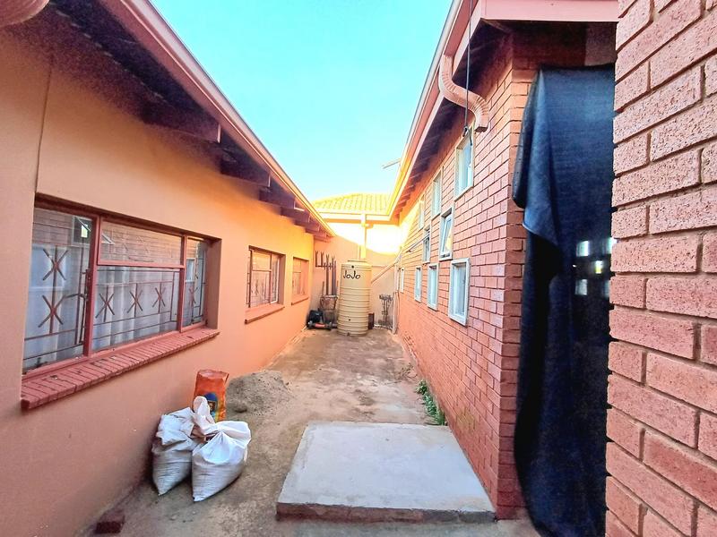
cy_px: 268
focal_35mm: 16
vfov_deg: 78.1
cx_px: 358
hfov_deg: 94.5
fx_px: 331
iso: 50
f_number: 2.2
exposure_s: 1/101
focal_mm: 1.64
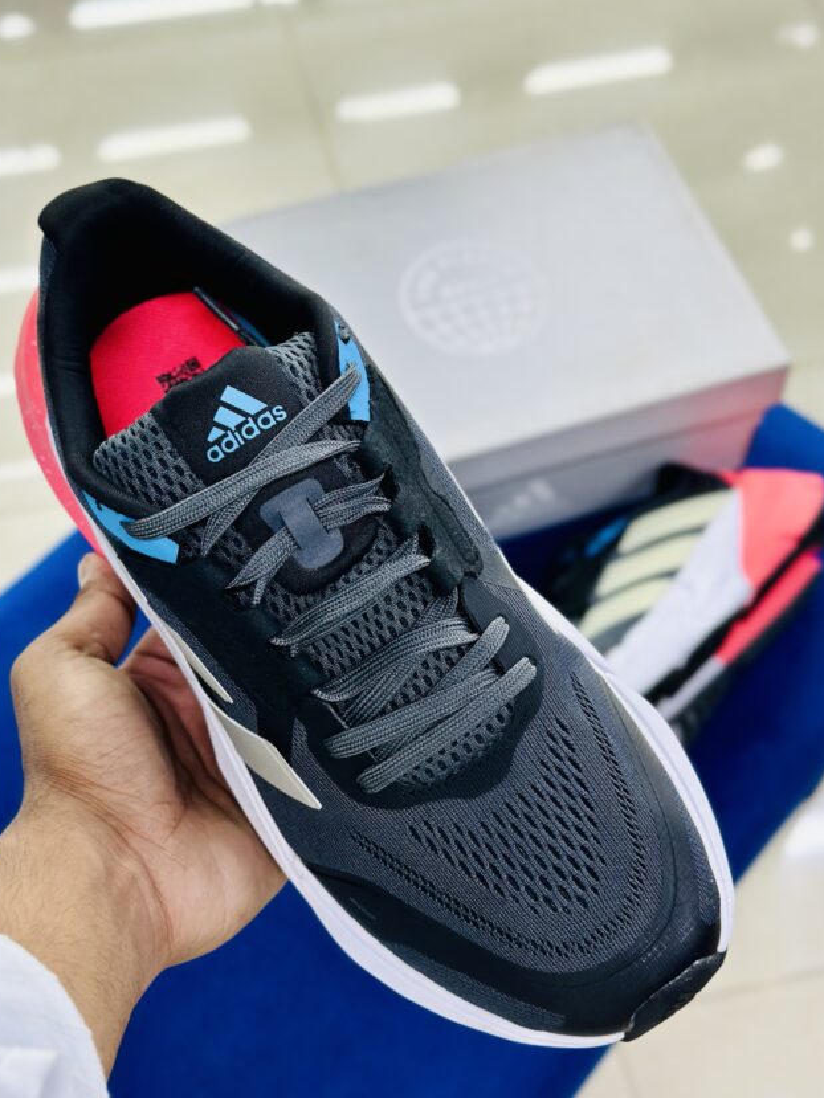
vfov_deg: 35.5
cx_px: 380
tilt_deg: -58.7
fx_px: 1713
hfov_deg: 27.0
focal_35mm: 54
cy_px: 614
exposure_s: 1/100
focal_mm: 6.86
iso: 80
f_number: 1.78
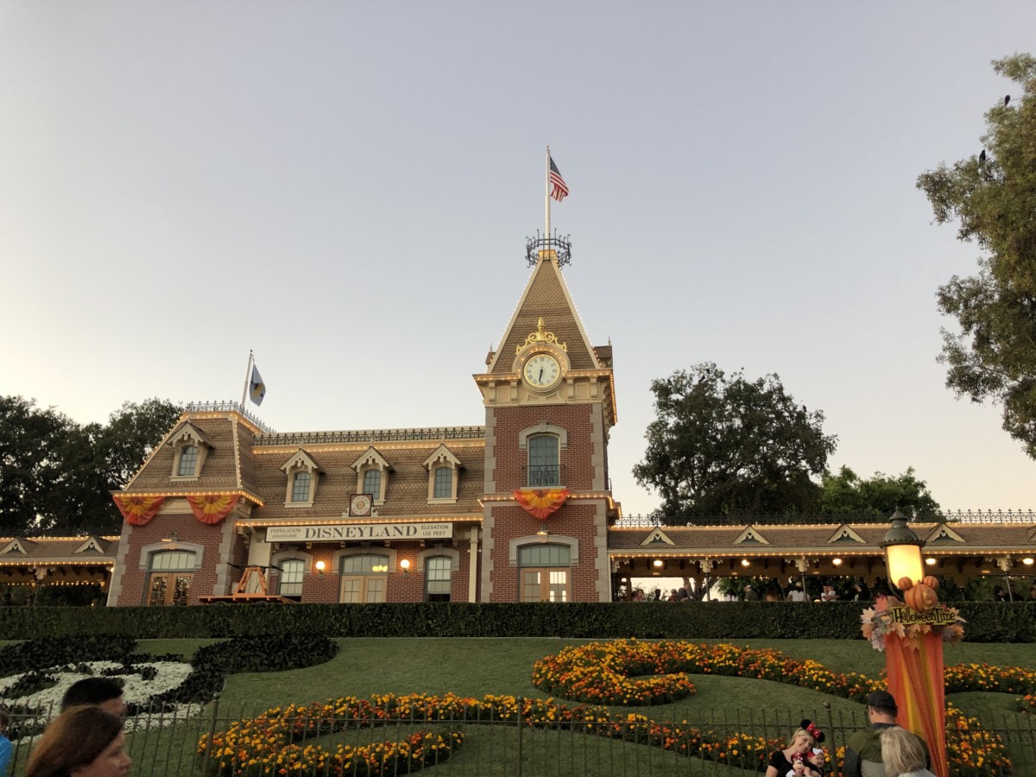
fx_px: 838
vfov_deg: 49.7
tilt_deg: +22.3
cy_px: 388
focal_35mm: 28
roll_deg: +0.3
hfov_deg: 63.4
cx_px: 518
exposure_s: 1/40
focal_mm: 4
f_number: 1.8
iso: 25
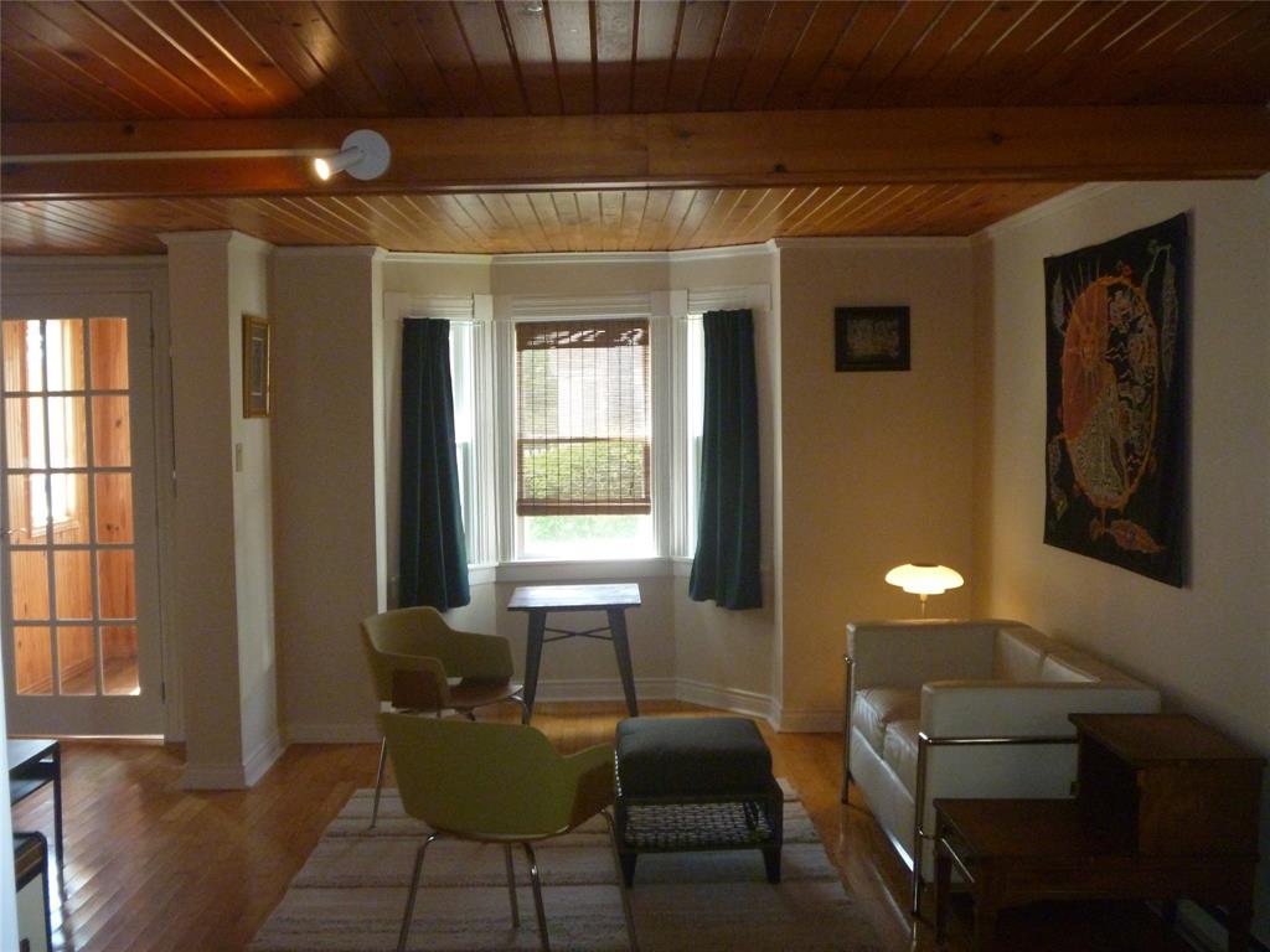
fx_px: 1284
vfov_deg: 40.7
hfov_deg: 52.6
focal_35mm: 35
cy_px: 476
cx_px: 635
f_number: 3.5
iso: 400
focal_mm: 6.3
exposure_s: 1/60
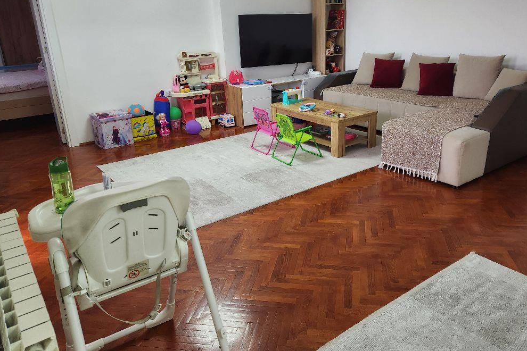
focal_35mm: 29
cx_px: 290
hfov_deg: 63.5
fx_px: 424
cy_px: 148
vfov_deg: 44.8
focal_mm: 5.4
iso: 250
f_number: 1.8
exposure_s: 1/100
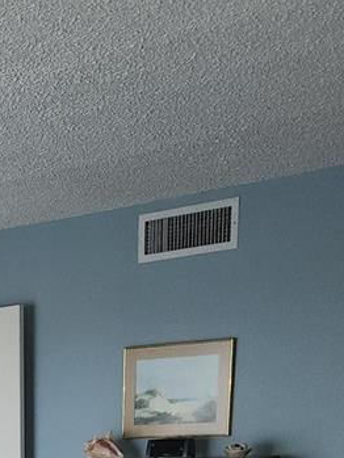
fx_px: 1046
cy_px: 681
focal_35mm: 79
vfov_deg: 21.0
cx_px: -95
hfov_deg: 17.6
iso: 100
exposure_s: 1/30
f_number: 1.8
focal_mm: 5.4
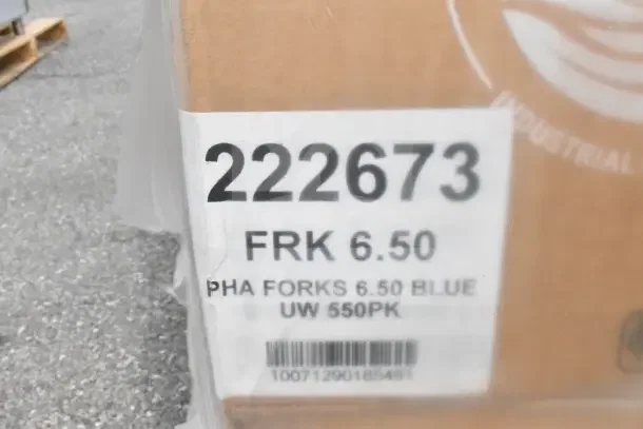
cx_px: 322
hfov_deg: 51.3
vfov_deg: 35.5
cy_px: 214
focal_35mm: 38
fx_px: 670
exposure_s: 1/1250
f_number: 20
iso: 6400
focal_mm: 25
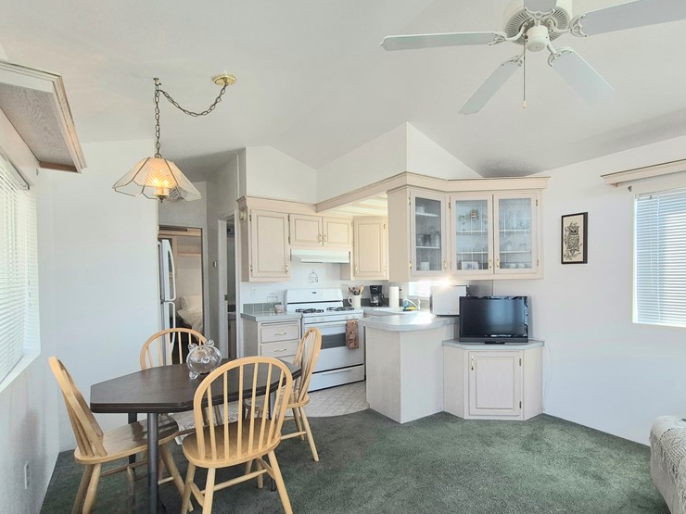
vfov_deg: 71.5
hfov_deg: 85.8
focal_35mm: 18
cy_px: 276
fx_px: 357
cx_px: 435
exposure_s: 1/120
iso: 50
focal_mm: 1.74
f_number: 2.2
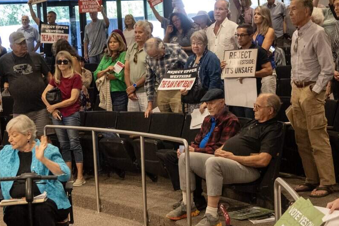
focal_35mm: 62
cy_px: 112
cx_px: 177
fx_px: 584
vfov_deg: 21.9
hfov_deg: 32.4
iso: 3200
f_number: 4.5
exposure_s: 1/100
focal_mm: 27.5
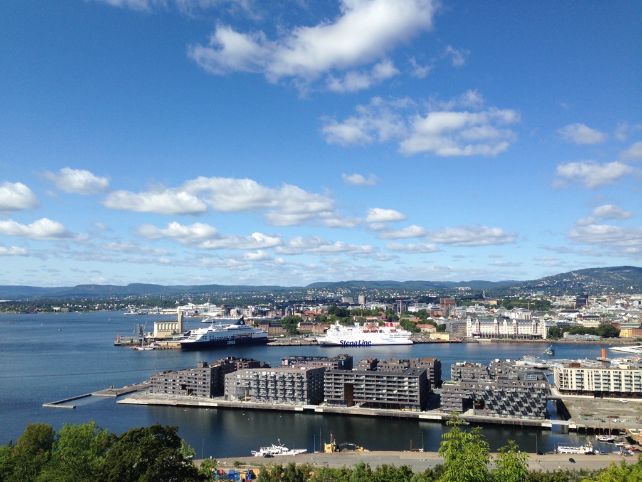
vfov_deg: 42.9
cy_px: 241
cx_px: 321
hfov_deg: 55.4
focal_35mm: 33
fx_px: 612
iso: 50
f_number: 2.4
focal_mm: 4.12
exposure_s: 1/2008
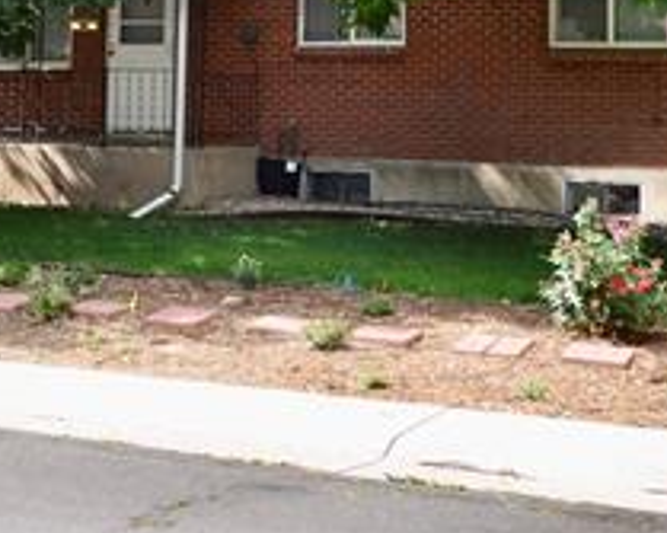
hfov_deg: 22.2
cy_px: -136
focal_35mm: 86
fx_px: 1697
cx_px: 255
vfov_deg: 16.9
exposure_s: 1/200
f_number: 5.6
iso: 100
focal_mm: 20
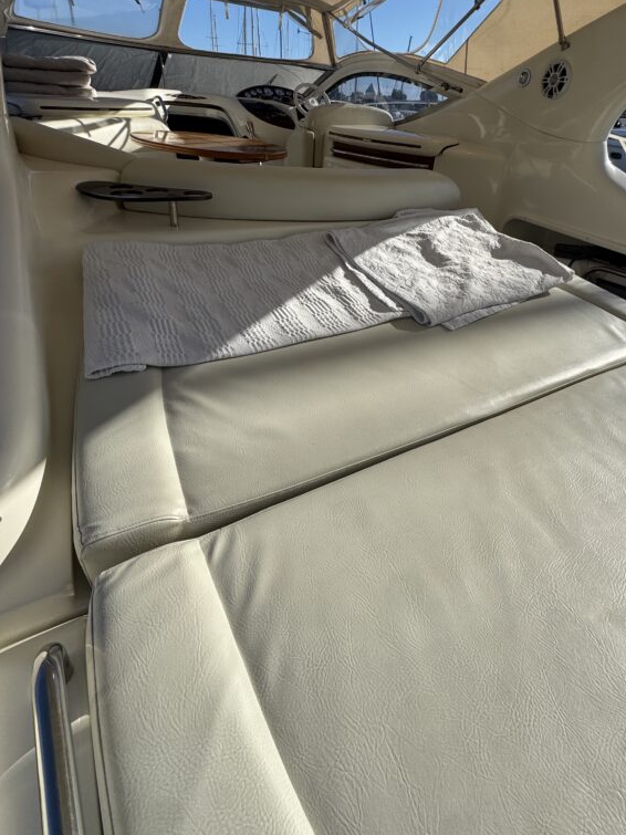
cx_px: 344
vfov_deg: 83.3
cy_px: 321
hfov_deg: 68.5
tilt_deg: -24.9
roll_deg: -3.4
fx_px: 458
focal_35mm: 19
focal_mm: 2.22
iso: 50
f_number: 2.2
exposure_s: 1/3390
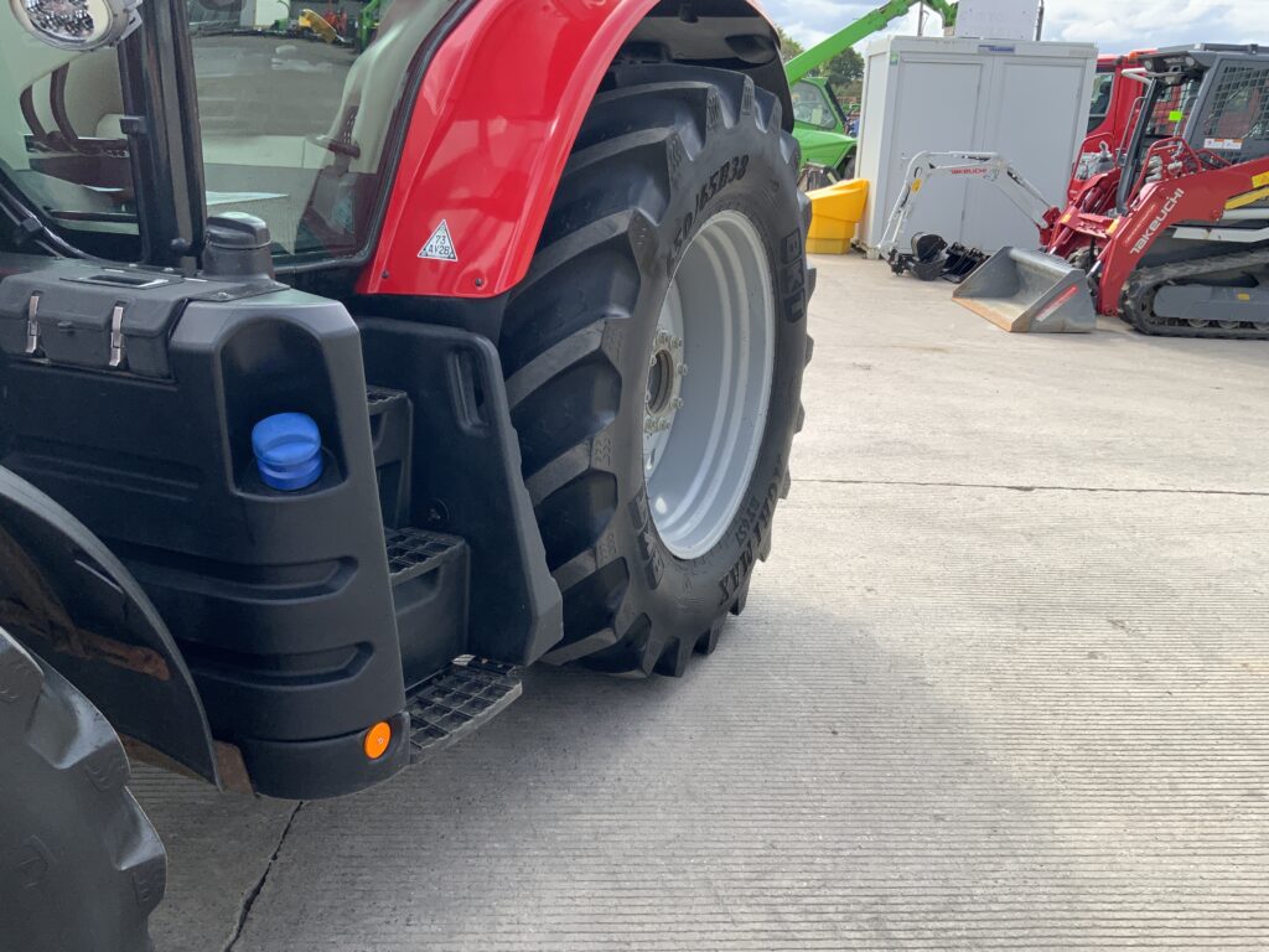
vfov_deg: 48.2
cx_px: 634
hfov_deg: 61.7
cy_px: 476
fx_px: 1063
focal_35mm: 29
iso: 16
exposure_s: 1/642
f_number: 1.8
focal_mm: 3
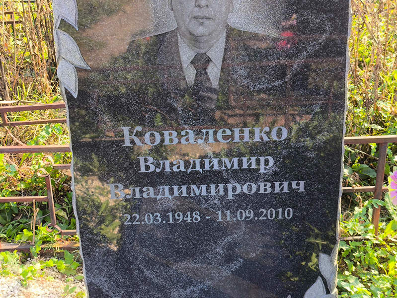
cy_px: 149
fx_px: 574
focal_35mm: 50
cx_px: 198
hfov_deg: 38.2
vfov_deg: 29.1
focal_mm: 4.71
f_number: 1.7
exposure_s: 1/199
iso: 50
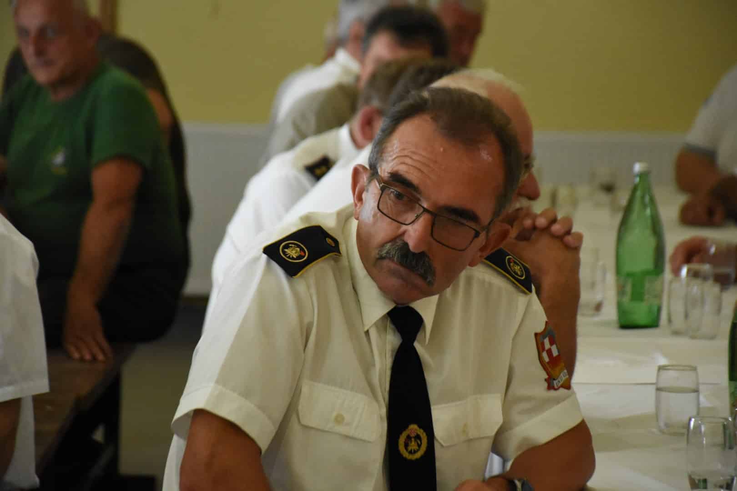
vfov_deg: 7.5
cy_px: 246
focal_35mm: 183
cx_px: 368
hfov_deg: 11.2
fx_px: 3746
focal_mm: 122
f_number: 5.6
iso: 5000
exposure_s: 1/160
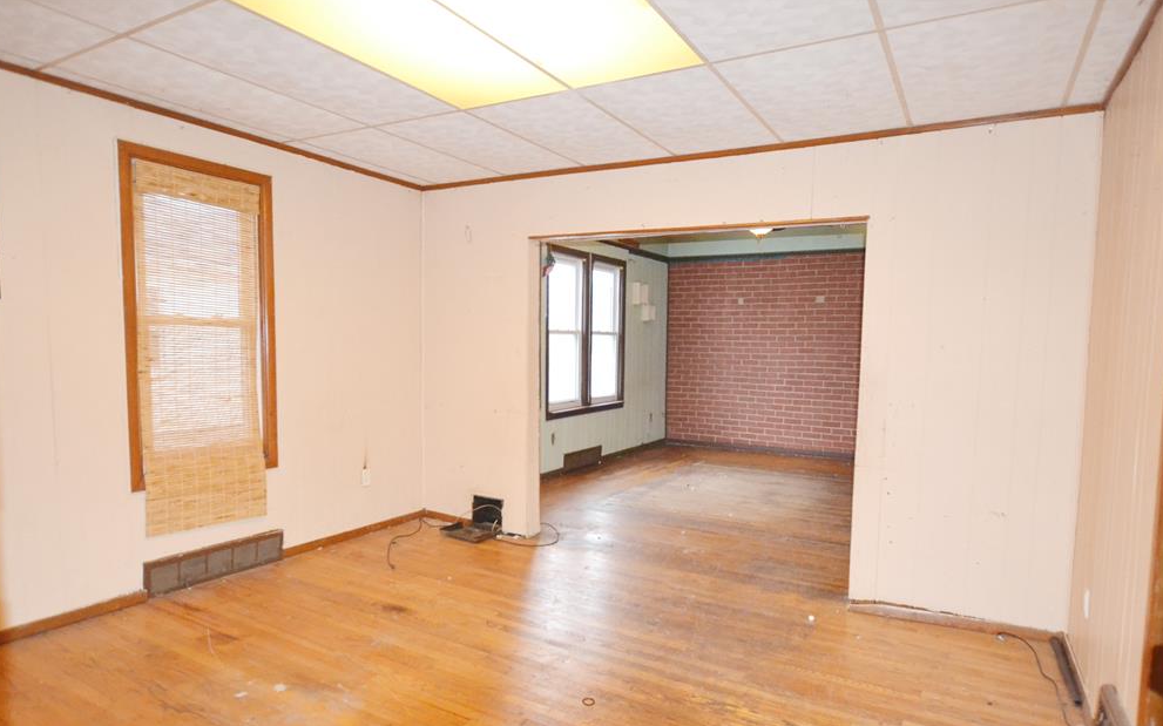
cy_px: 396
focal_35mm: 21
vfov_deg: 58.3
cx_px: 568
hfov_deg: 83.6
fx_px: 650
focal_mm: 13
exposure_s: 1/60
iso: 3200
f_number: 3.5
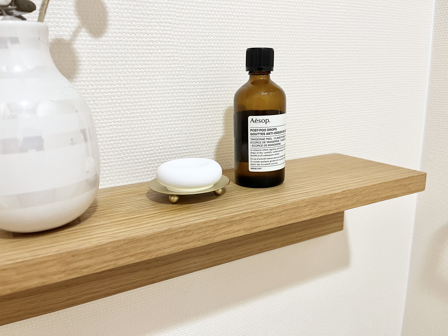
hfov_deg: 67.3
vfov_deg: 53.1
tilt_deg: -13.8
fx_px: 336
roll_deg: +1.5
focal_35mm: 26
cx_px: 224
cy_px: 168
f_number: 1.6
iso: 125
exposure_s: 1/60
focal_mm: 5.1
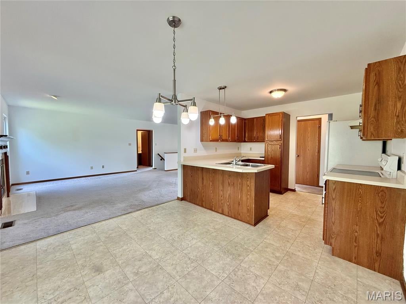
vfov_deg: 85.7
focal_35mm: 14
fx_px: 164
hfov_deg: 102.1
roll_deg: -0.2
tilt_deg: -2.8
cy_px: 152
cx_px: 203
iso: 200
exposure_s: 1/120
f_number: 2.2
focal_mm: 2.22
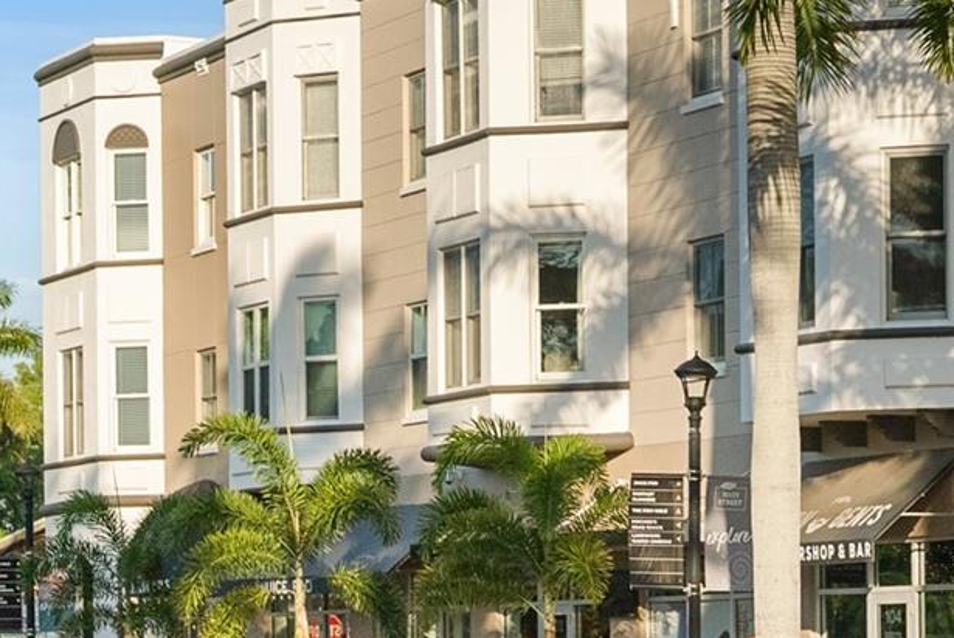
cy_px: 206
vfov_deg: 10.6
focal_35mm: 130
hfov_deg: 15.4
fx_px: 3447
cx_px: 991
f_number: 1.3
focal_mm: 50
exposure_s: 1/8000
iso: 1000
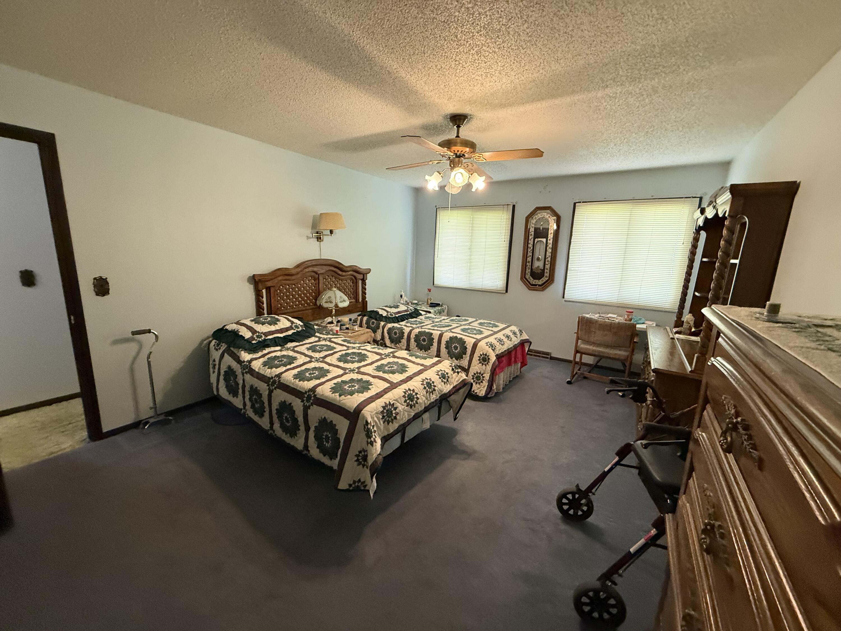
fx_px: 340
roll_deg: -1.2
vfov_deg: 85.7
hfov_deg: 102.1
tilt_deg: -10.0
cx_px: 420
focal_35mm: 14
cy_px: 316
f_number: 2.2
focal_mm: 2.22
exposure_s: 1/60
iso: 500
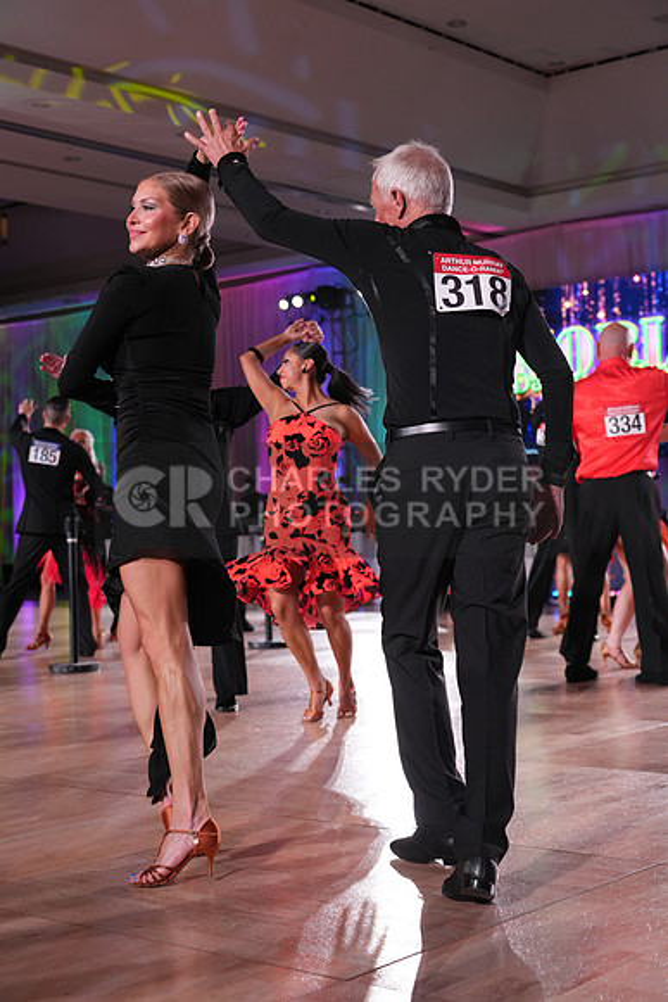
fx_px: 1474
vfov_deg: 37.5
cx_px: 334
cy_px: 501
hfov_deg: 25.5
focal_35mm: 53
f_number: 4
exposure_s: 1/400
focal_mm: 53
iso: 2000
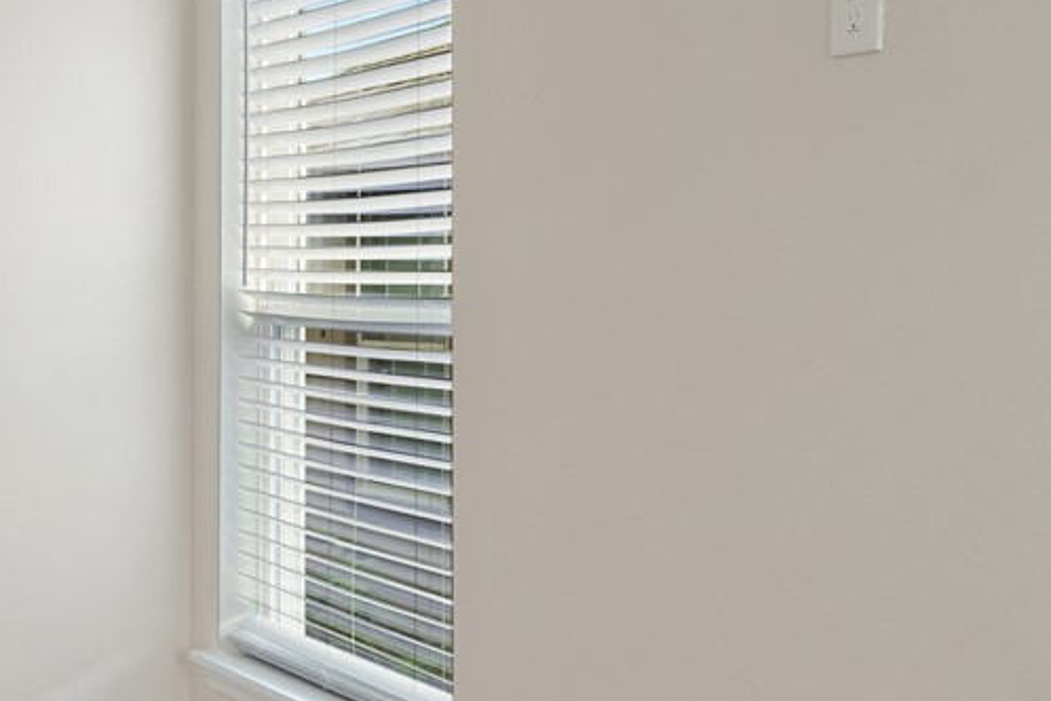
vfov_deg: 22.2
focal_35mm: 61
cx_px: -576
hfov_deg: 24.5
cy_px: 401
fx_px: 1781
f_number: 8
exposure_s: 1/4
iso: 100
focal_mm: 14
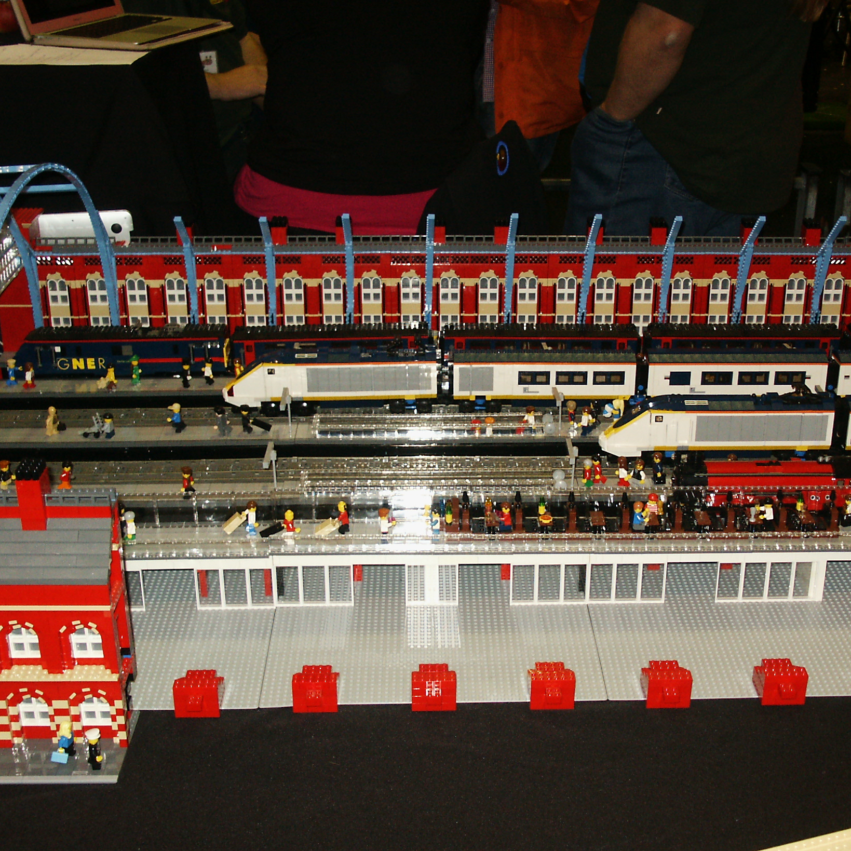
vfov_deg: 34.7
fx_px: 1363
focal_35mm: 49
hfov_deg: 34.6
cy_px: 418
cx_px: 488
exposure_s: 1/45
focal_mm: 8.3
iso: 200
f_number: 3
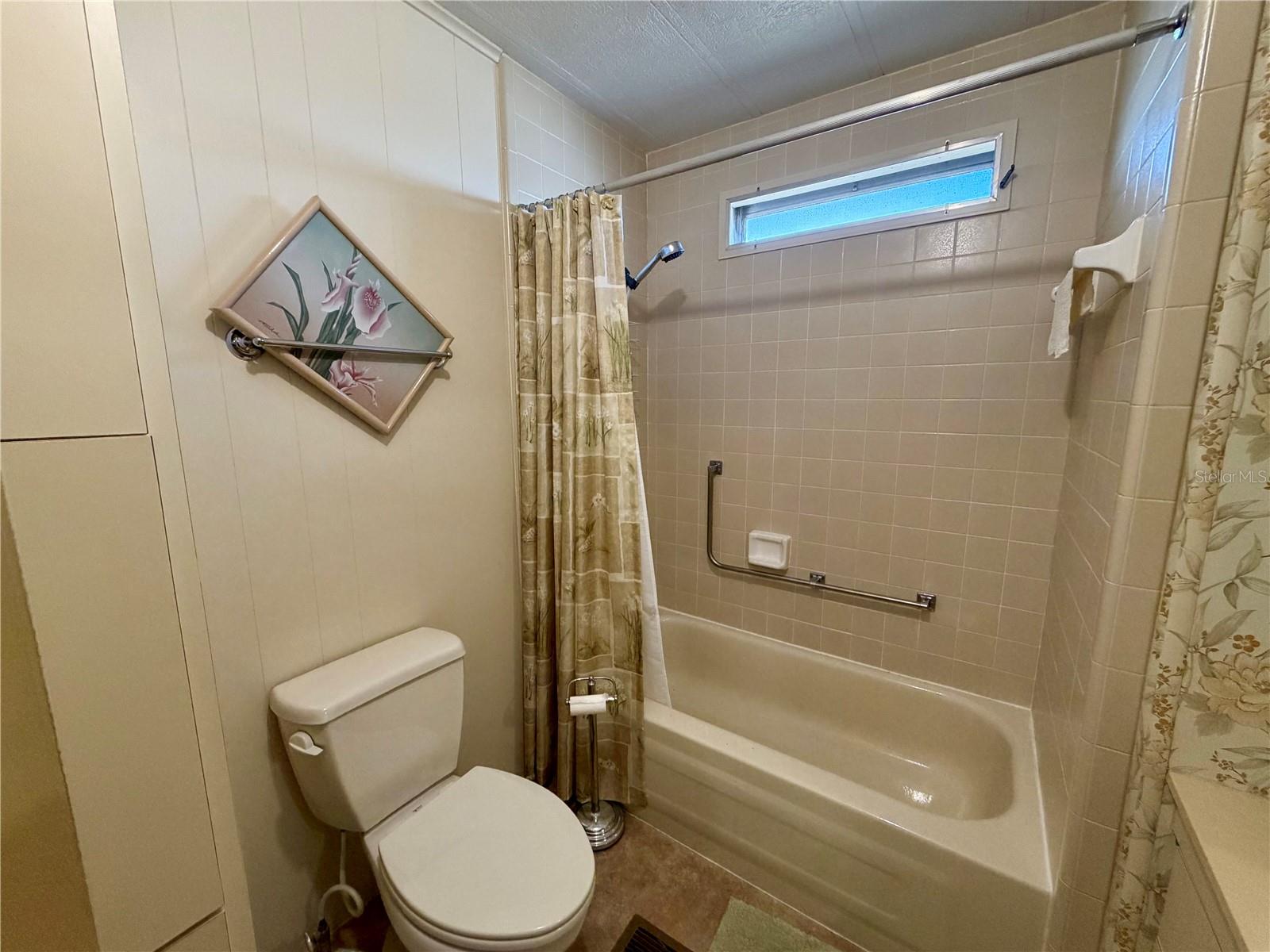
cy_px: 476
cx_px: 635
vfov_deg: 85.7
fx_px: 514
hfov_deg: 102.1
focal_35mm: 14
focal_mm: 2.22
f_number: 2.2
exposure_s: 1/60
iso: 250
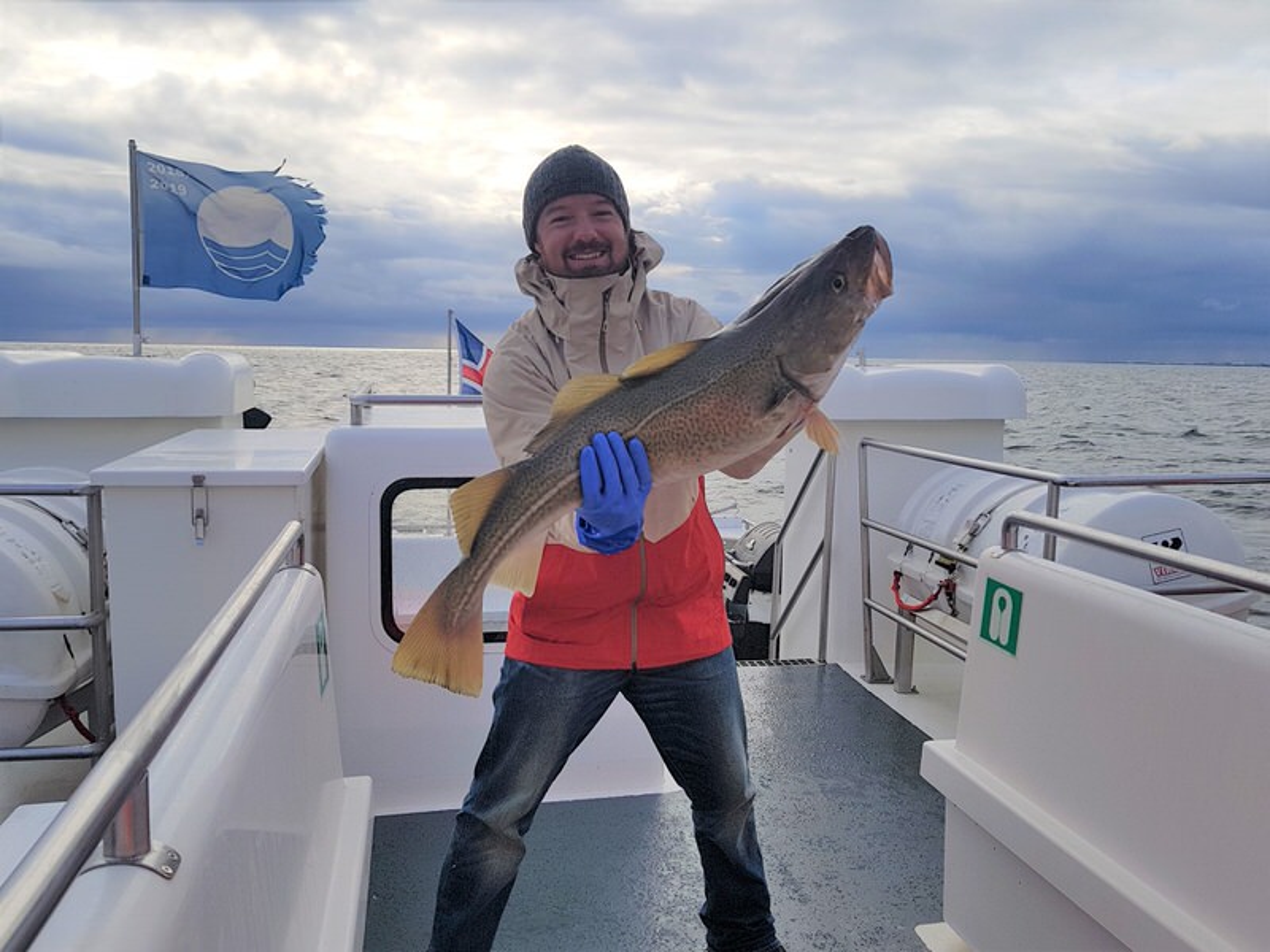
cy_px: 476
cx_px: 635
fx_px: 954
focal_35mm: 26
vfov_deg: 53.1
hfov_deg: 67.3
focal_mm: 4.2
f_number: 1.7
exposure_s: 1/4368
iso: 50
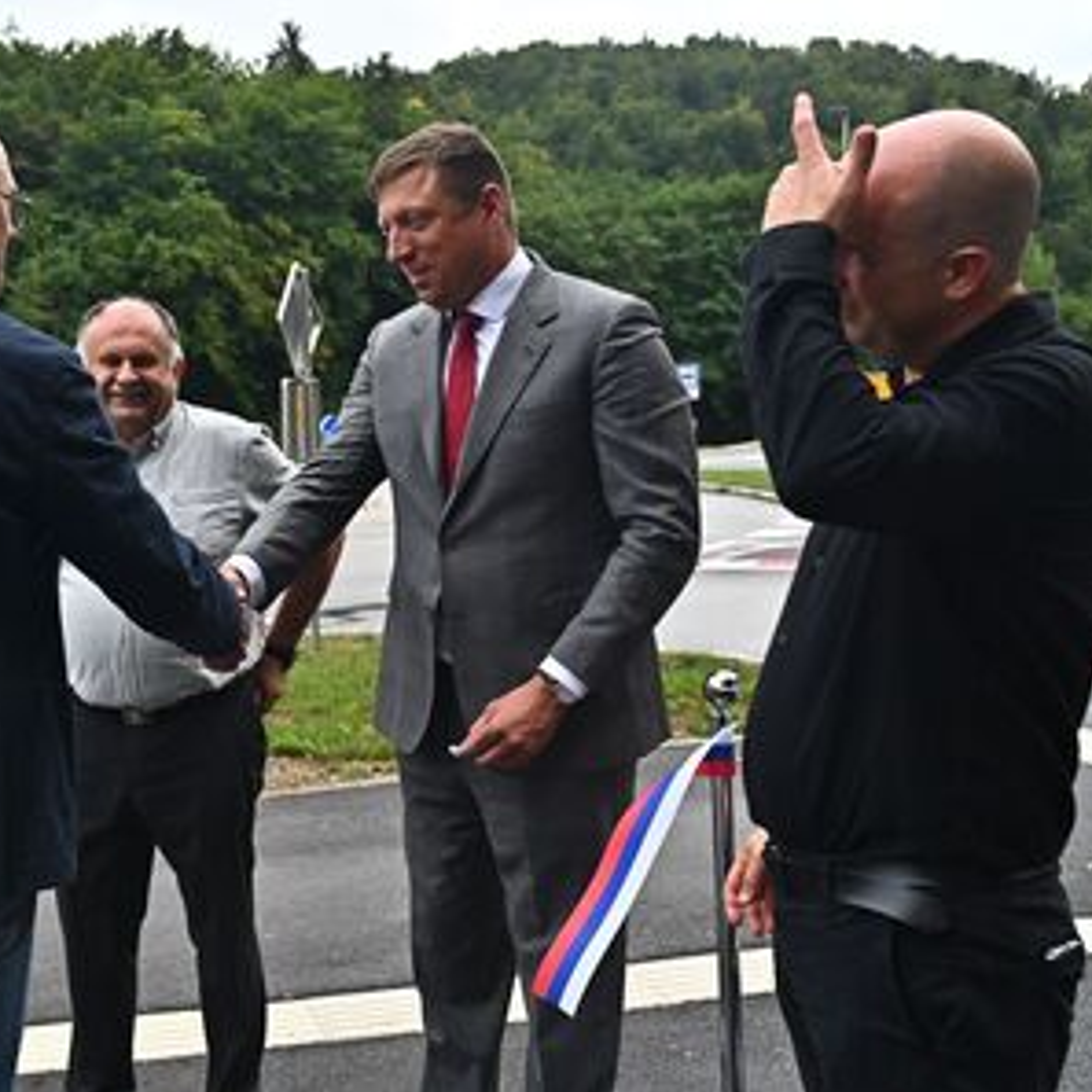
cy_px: 544
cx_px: 298
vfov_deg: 37.6
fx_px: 1606
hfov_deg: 36.8
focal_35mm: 45
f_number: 6.3
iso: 1600
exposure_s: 1/4000
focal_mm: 35
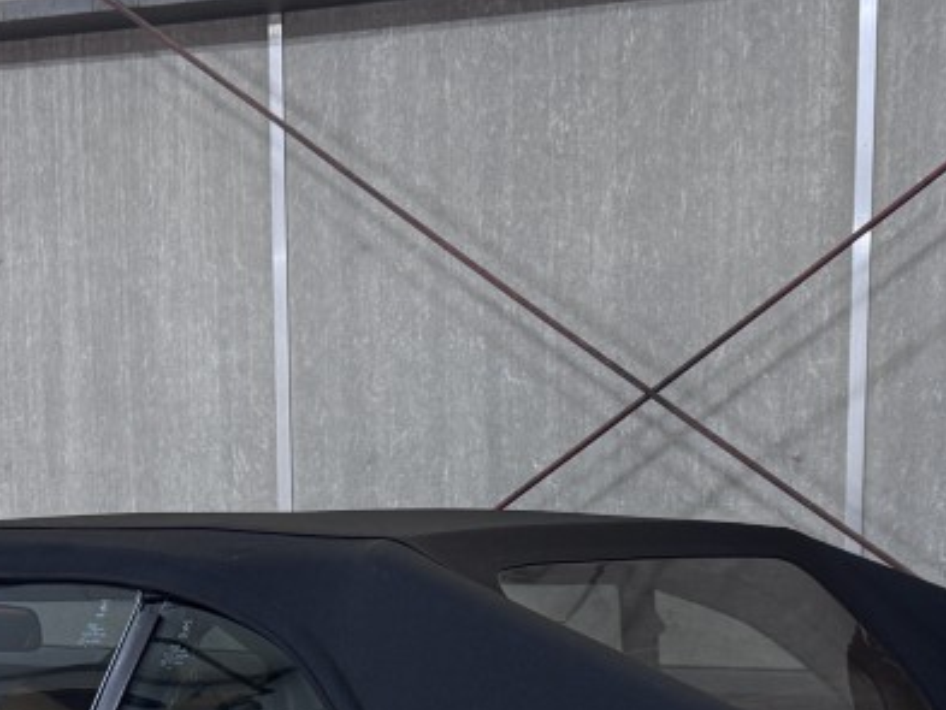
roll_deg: +0.1
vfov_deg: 16.0
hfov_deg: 22.2
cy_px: 907
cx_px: 469
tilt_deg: -10.1
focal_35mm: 88
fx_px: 2406
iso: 160
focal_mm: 6.76
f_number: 1.78
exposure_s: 1/60
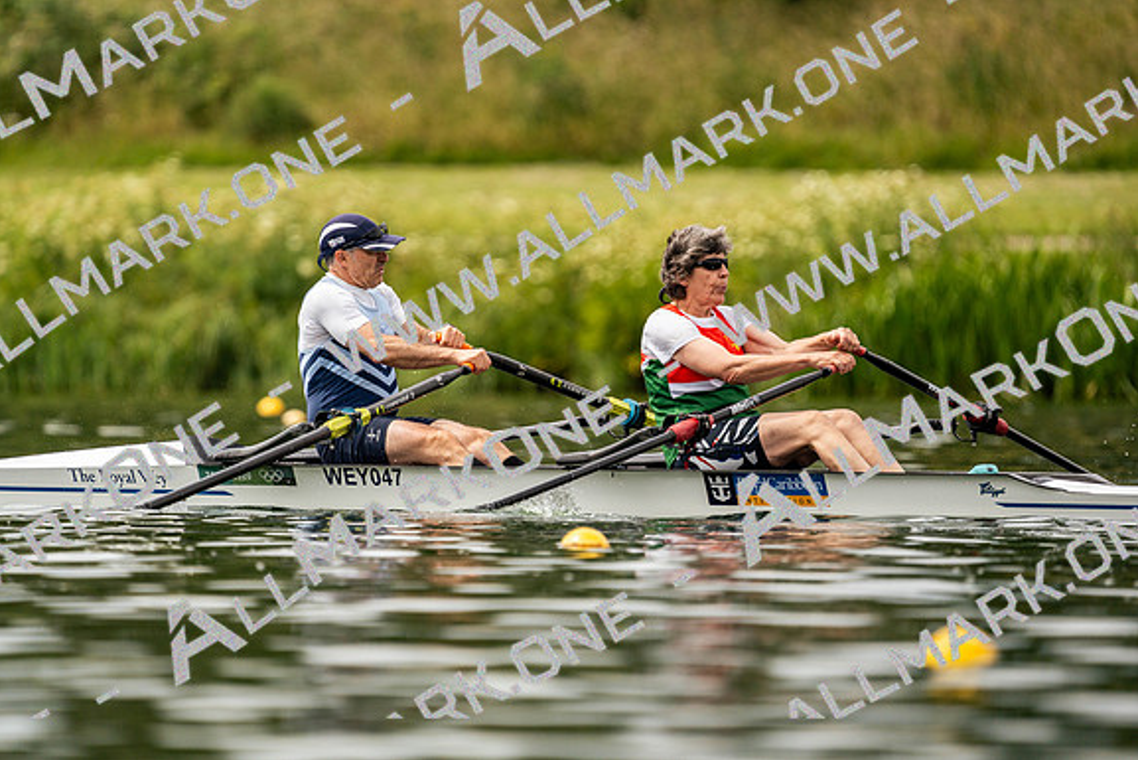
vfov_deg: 2.3
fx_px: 19065
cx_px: 568
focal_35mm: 603
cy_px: 380
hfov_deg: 3.4
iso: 320
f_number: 6.3
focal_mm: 600
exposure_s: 1/2000
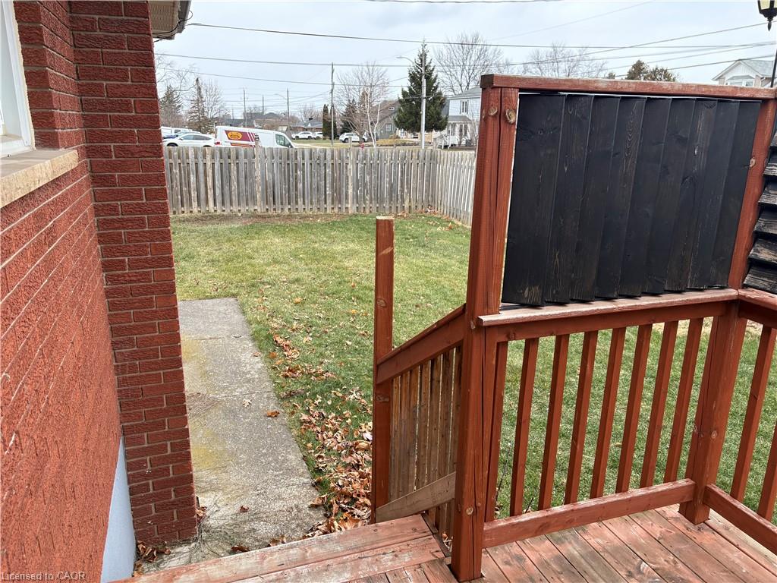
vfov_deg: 53.1
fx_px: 584
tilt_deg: -15.6
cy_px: 292
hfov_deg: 67.3
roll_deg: -0.7
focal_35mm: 26
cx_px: 388
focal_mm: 5.96
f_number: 1.6
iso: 64
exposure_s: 1/329
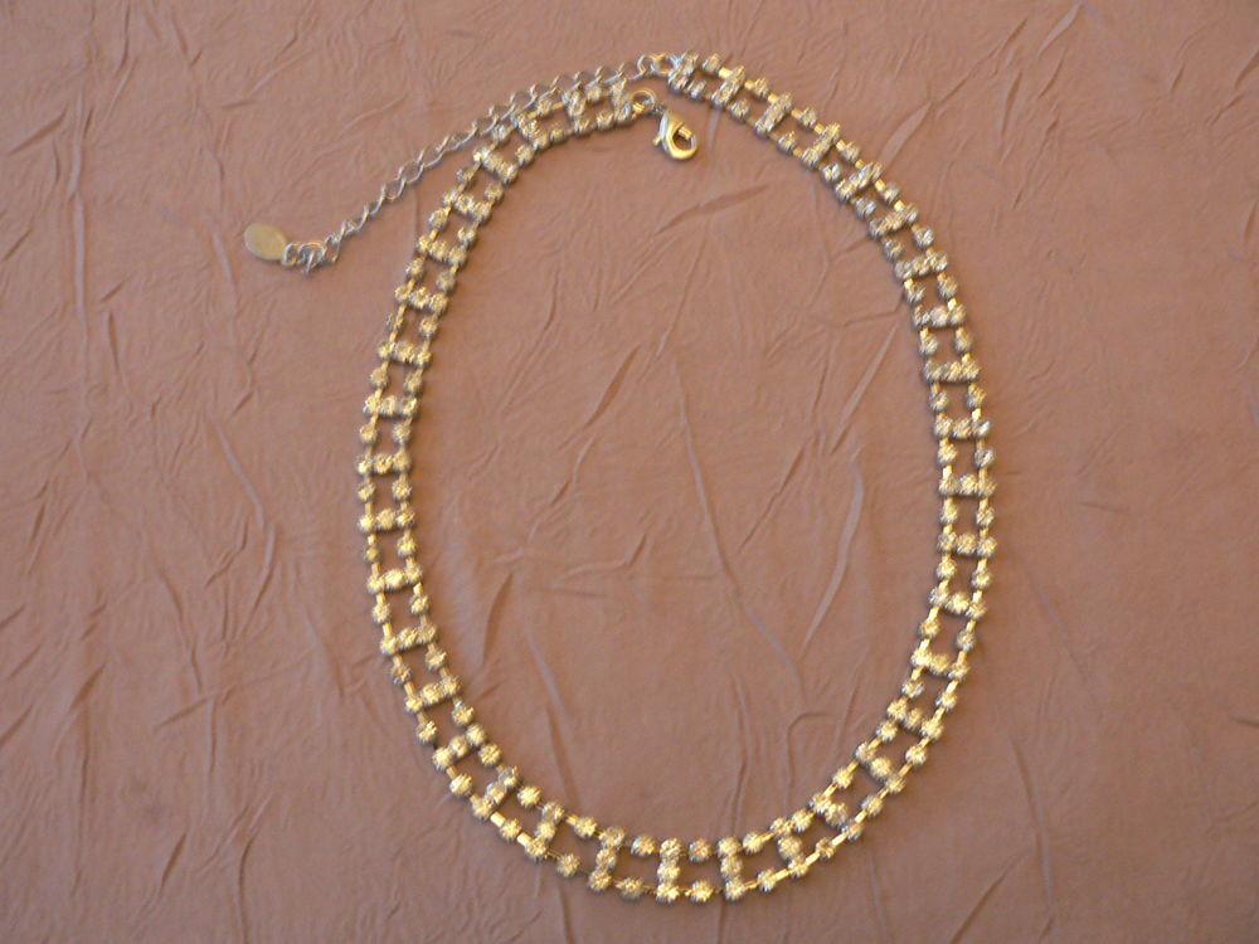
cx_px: 630
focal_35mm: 36
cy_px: 472
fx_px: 1309
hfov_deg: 51.4
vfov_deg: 39.7
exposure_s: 1/5
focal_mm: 6
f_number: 2.8
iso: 200
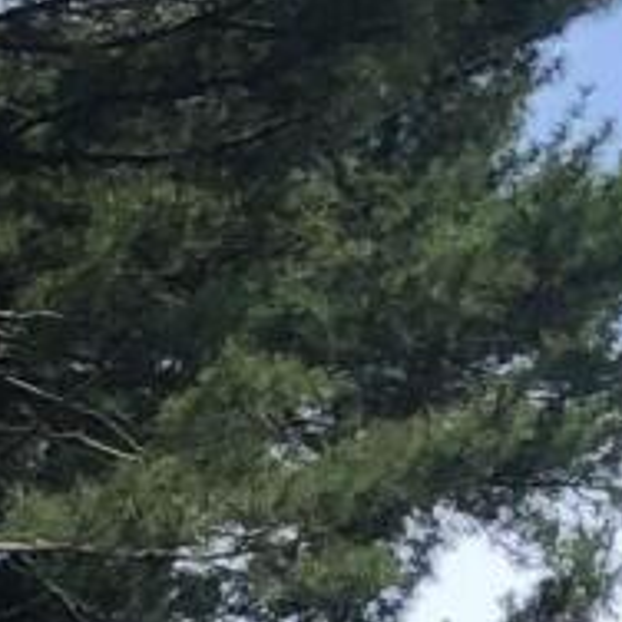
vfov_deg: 5.7
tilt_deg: -5.0
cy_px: 2505
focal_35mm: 263
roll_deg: +4.0
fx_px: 5347
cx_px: -1029
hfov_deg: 6.3
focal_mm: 3.99
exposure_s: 1/810
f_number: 1.8
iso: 20
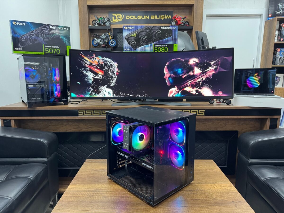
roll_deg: -0.1
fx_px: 197
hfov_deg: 71.6
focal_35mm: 24
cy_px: 106
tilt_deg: -8.7
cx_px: 142
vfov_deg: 56.8
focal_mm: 6.76
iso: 320
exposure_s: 1/50
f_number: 1.78
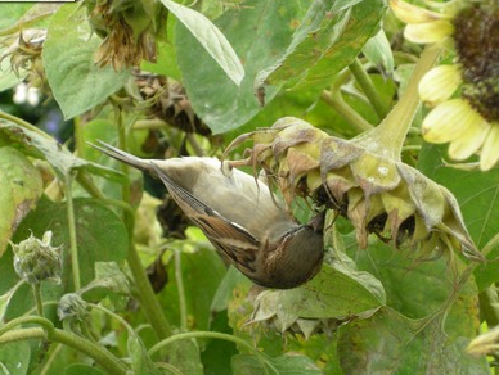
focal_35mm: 133
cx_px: 250
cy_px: 180
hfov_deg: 14.8
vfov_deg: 11.2
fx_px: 1920
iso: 73
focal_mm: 26.3
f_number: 5.3
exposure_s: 1/60
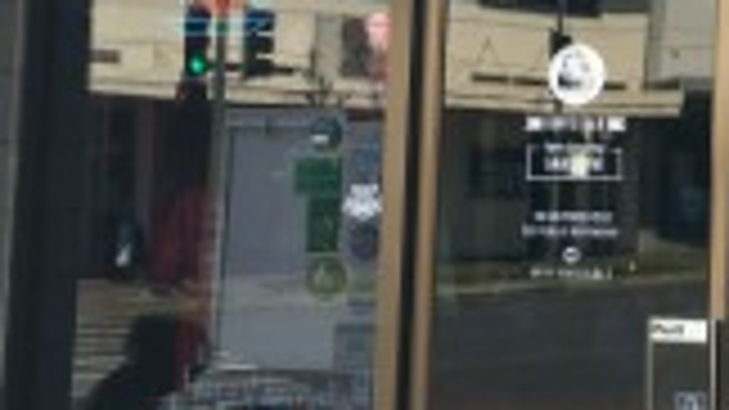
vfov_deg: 13.6
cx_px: 828
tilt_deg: +2.9
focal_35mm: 88
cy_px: 68
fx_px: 1700
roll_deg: -1.5
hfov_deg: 22.6
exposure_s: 1/398
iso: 25
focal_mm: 4.15
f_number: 2.2
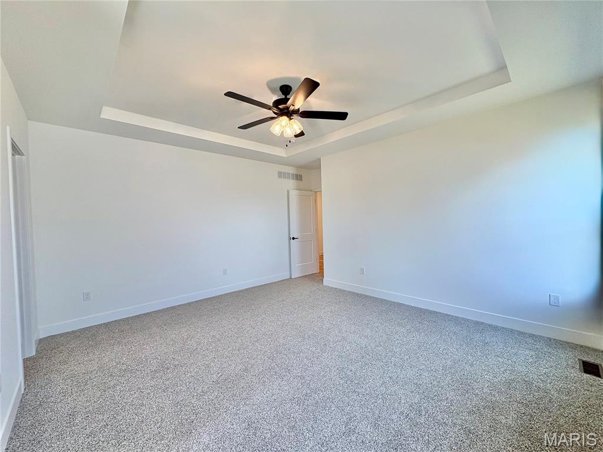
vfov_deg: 85.7
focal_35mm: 14
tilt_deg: -1.3
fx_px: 244
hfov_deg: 102.1
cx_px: 302
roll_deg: +1.6
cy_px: 226
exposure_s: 1/127
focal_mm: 2.22
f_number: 2.2
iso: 80
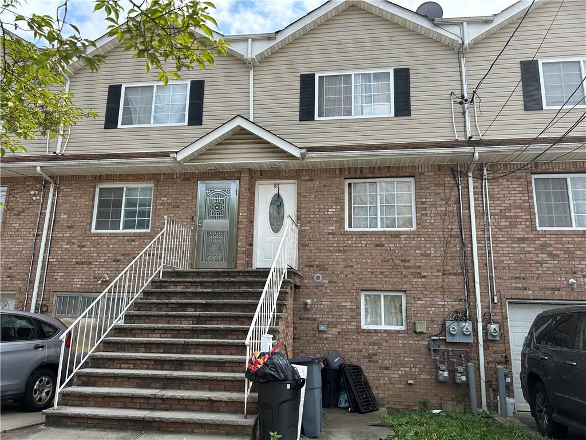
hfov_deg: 67.3
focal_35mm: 26
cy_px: 220
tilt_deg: +10.8
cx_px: 293
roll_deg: -1.5
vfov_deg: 53.1
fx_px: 440
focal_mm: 5.7
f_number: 1.5
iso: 50
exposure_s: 1/1901
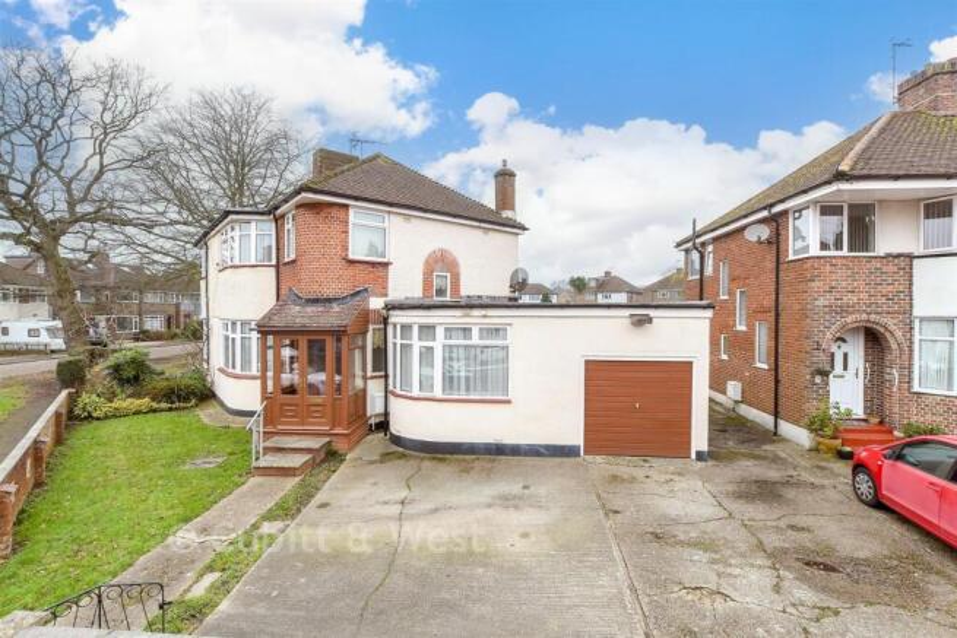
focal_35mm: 15
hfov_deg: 100.4
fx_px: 399
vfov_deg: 77.4
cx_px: 478
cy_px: 319
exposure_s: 1/100
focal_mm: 10
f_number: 8
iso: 400
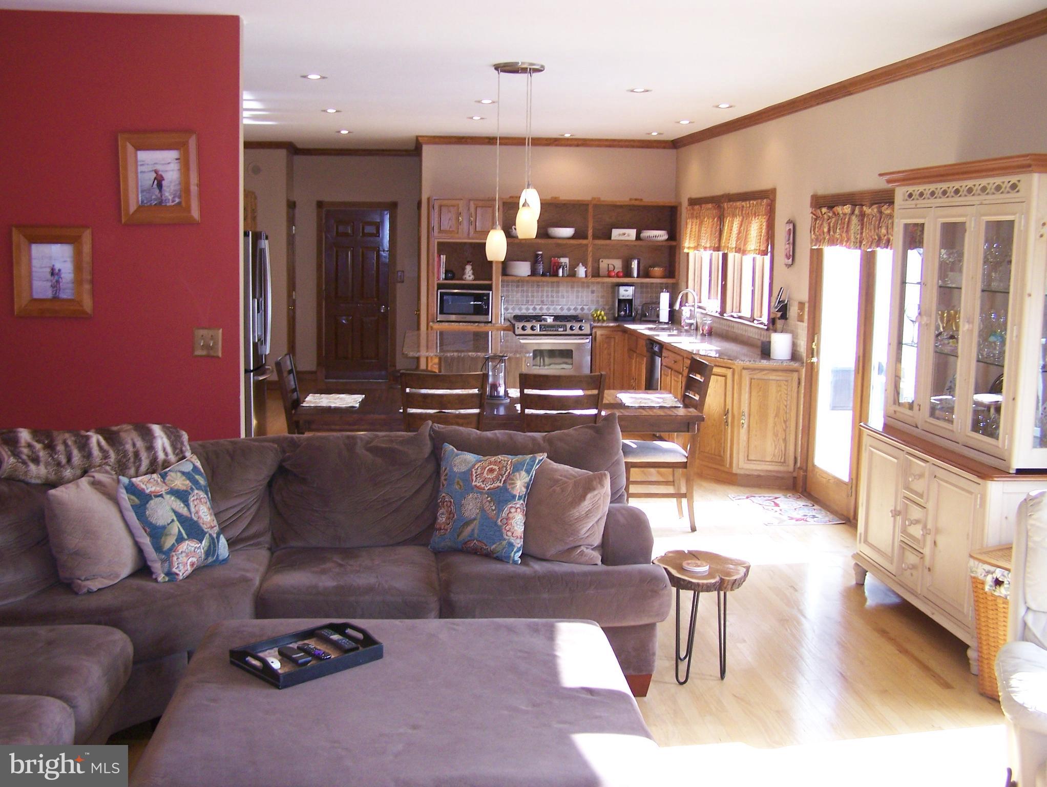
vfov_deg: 37.8
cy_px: 394
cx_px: 524
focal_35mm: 38
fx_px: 1150
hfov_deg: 48.9
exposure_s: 1/60
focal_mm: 6.3
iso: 160
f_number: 2.8
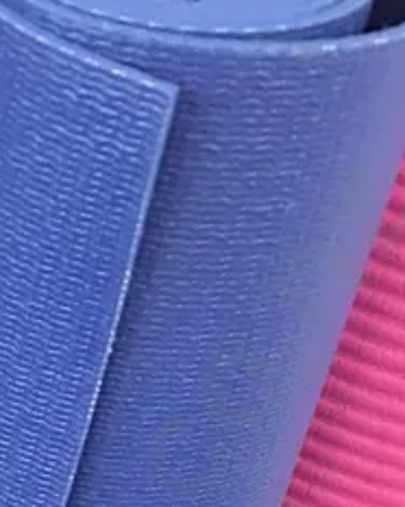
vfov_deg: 14.6
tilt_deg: -55.0
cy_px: 1079
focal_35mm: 103
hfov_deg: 13.6
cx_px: -281
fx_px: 1545
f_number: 1.78
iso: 800
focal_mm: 6.86
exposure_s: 1/33
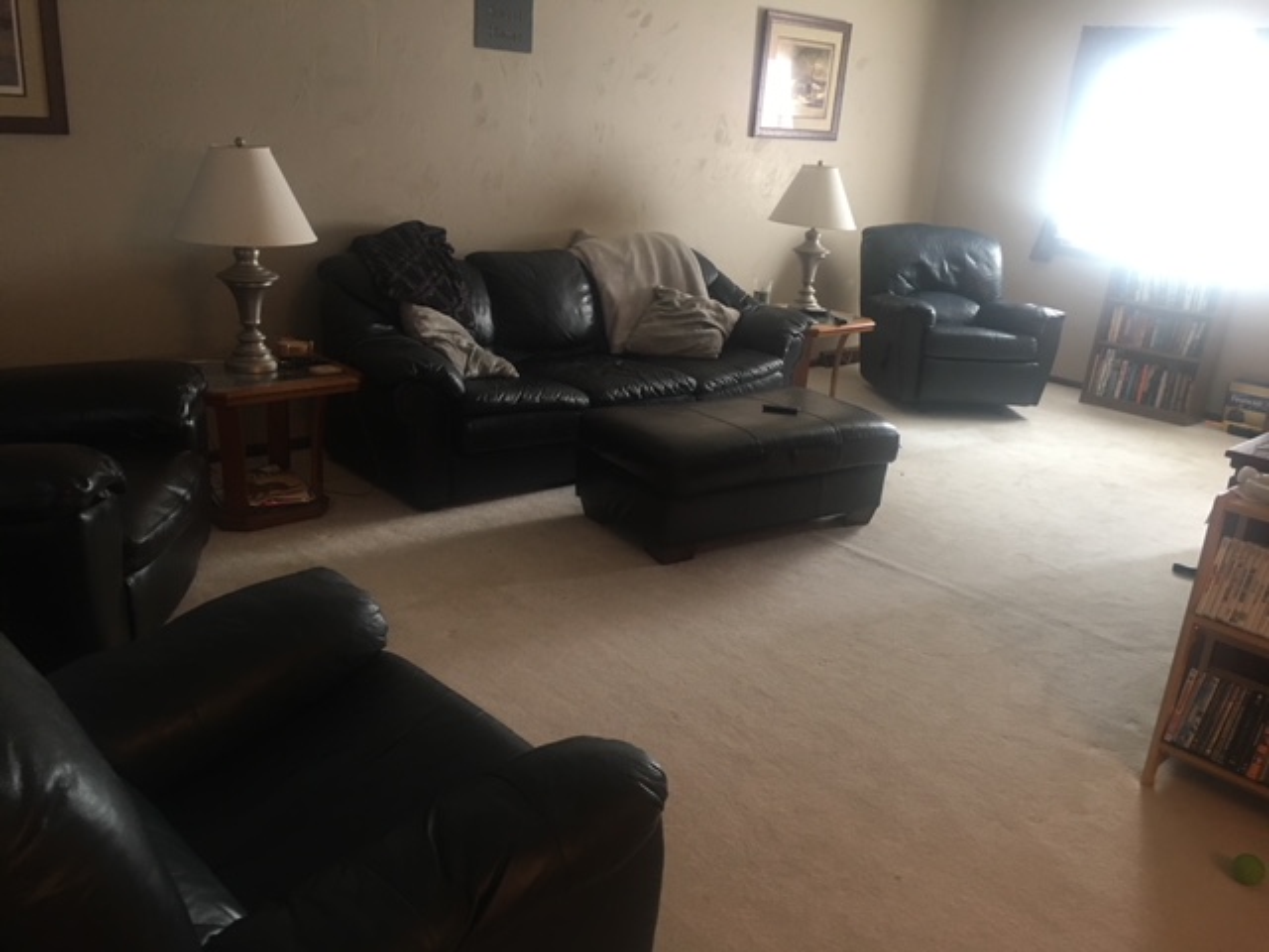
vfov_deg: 48.2
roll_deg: -4.7
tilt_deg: -19.7
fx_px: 1063
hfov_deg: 61.7
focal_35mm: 29
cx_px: 634
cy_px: 476
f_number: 2.2
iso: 64
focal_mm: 4.15
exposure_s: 1/15
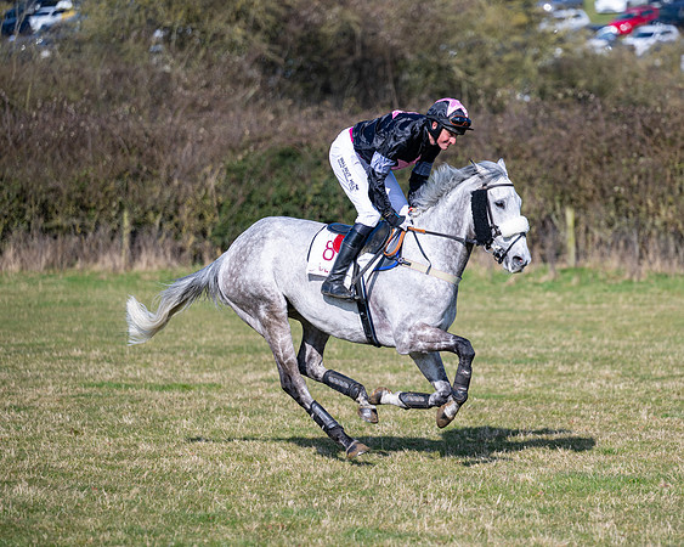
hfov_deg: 10.0
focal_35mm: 192
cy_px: 311
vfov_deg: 8.0
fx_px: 3890
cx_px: 388
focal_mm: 150
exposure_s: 1/4000
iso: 200
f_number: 2.8
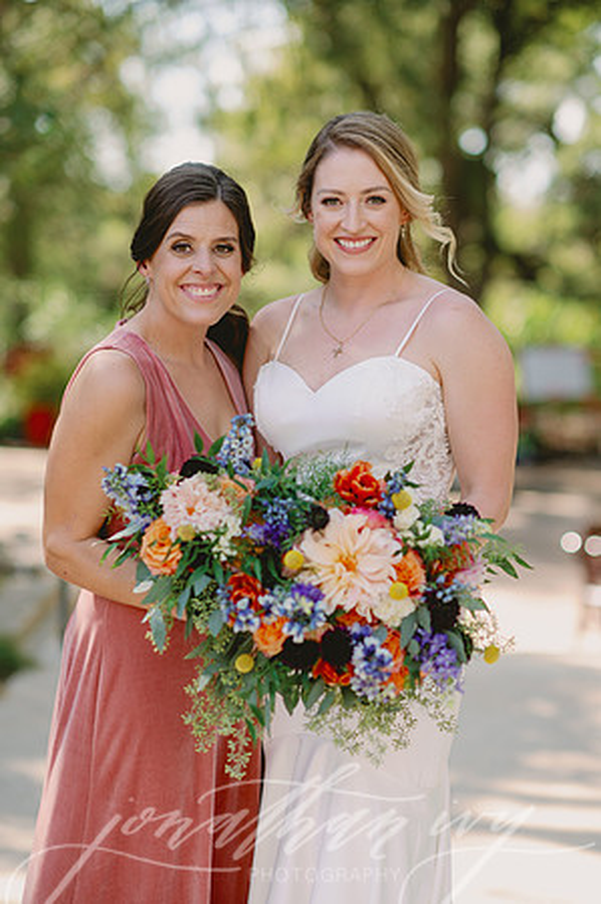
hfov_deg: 16.0
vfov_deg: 23.9
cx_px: 300
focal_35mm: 85
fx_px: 2133
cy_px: 452
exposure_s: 1/640
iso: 100
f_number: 2.2
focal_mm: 85
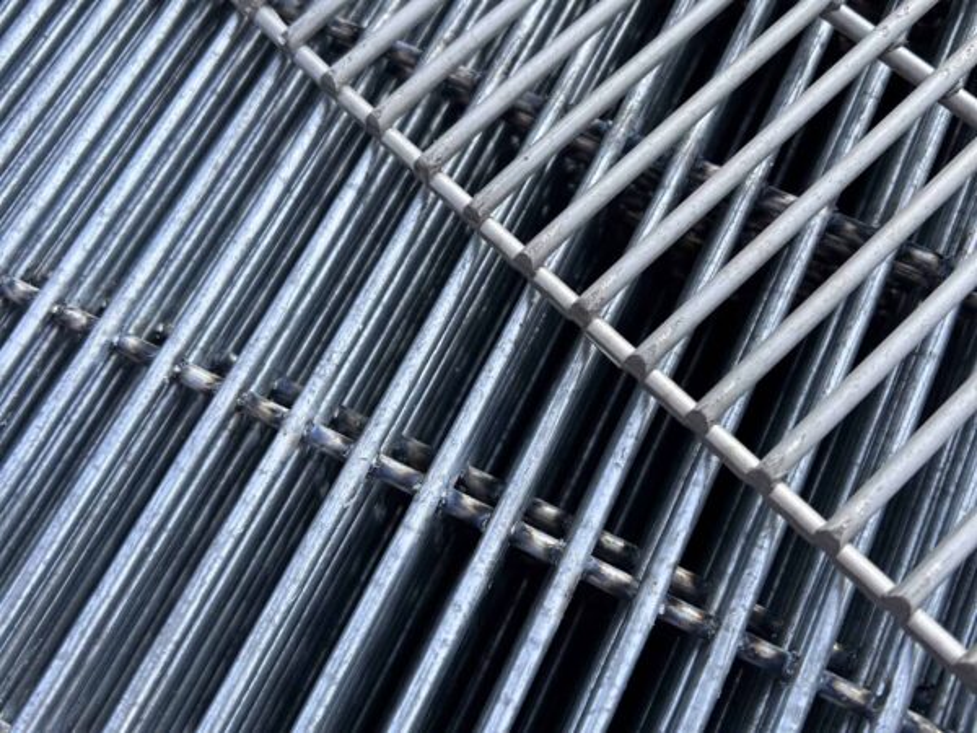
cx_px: 488
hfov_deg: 67.3
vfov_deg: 53.1
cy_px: 366
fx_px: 734
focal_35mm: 26
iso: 50
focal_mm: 5.7
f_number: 1.5
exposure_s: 1/2841
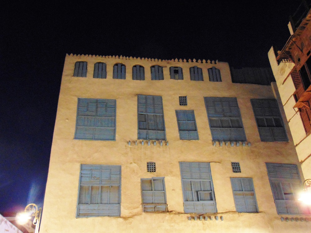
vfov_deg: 40.7
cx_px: 156
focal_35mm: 35
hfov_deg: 52.6
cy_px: 116
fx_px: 314
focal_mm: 6.3
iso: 400
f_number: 3.2
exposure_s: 1/4
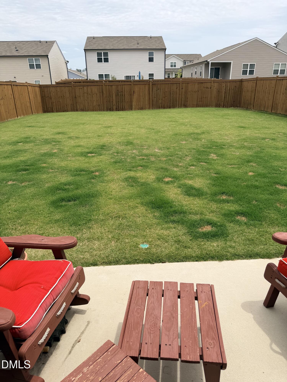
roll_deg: +1.7
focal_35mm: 24
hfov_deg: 56.8
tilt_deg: -23.5
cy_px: 191
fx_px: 265
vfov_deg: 71.6
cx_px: 144
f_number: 1.78
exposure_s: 1/5714
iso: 80
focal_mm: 6.76
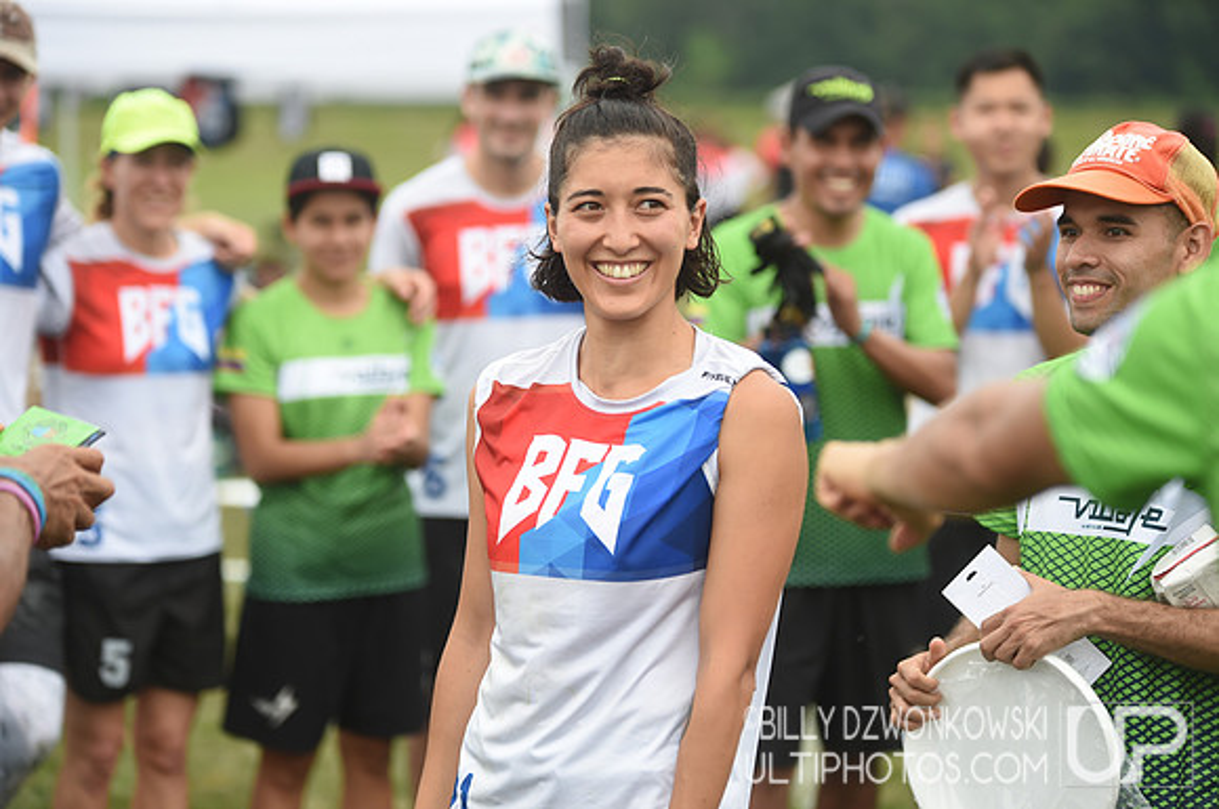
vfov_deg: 11.2
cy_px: 404
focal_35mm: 122
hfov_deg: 16.8
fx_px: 4125
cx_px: 610
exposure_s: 1/1600
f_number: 2.8
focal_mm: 122
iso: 320
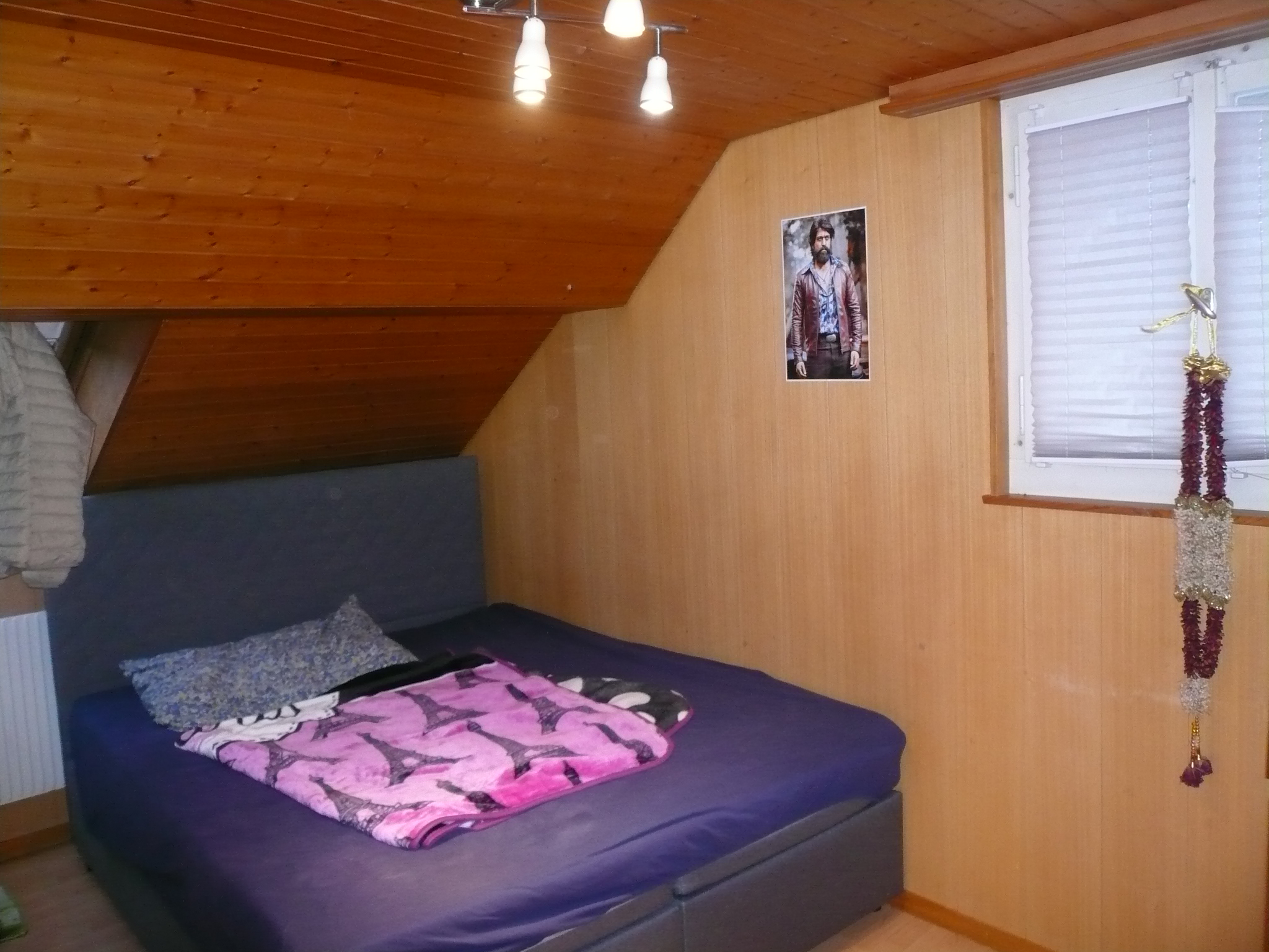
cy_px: 476
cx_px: 634
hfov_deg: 63.4
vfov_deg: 49.7
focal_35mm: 28
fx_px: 1026
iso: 250
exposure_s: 1/30
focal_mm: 4.6
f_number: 2.8
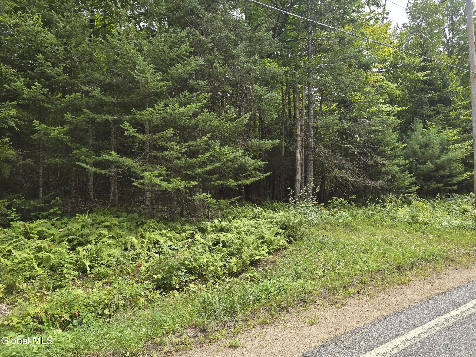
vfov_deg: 58.9
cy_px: 178
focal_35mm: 23
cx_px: 238
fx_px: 316
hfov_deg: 73.9
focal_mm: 6.3
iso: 12
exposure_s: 1/206
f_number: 1.7
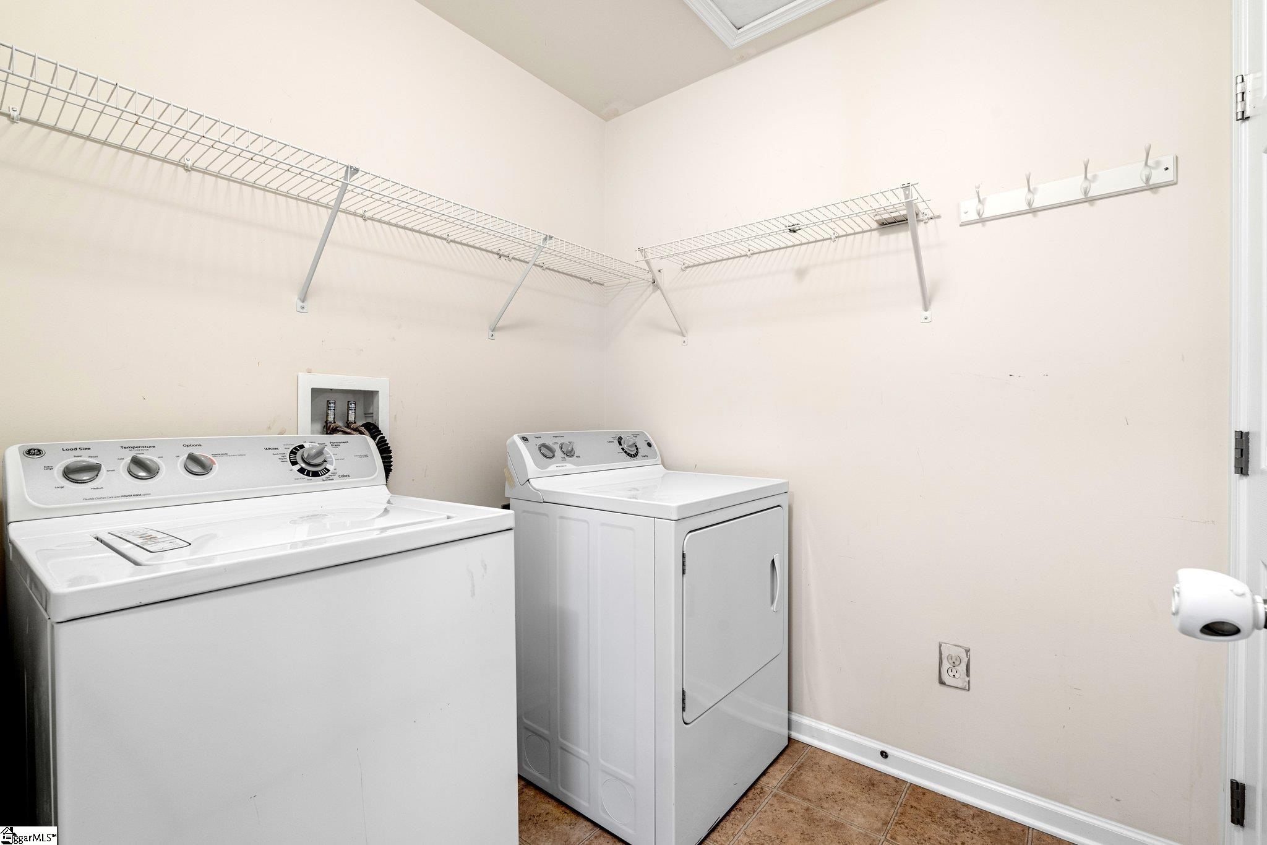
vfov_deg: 73.7
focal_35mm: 16
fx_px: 563
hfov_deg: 96.7
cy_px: 422
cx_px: 634
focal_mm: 16
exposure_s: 1/13
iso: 250
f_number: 9
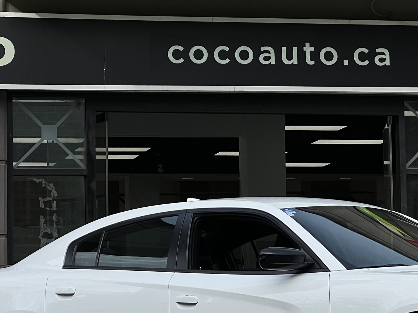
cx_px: 323
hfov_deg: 13.3
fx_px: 1787
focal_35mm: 148
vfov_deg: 10.0
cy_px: 222
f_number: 2.8
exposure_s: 1/717
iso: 32
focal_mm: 9
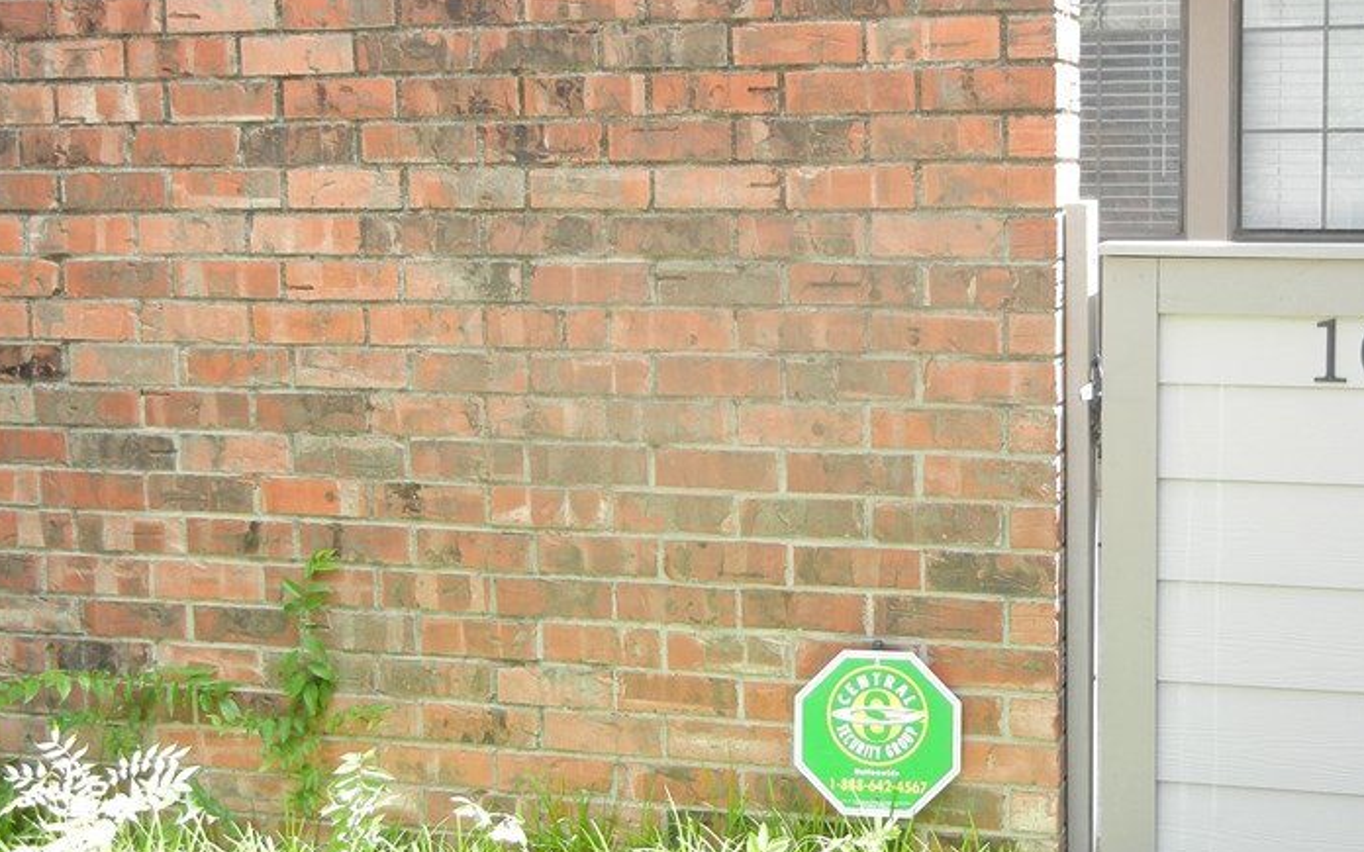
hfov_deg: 37.8
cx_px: 888
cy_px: 329
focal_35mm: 53
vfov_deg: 24.4
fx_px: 1970
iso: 160
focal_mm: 6.2
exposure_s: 1/120
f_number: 3.6
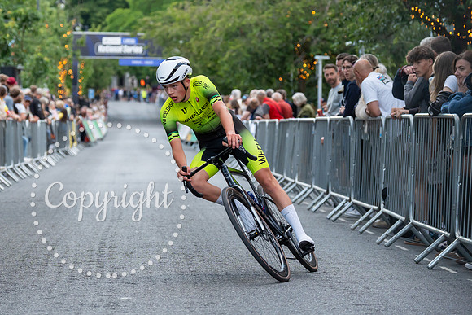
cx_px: 240
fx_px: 1906
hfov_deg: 14.1
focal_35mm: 145
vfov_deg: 9.4
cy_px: 100
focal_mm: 86
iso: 1250
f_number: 3.5
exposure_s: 1/800
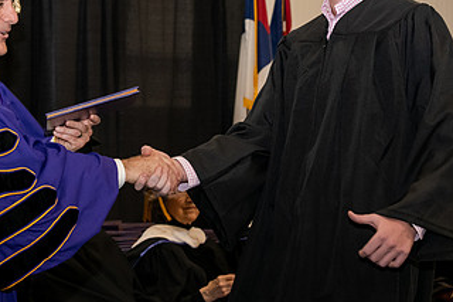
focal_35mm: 127
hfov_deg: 16.1
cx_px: 187
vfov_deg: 10.7
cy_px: 45
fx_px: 1597
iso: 2000
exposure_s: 1/200
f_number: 5.6
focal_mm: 70
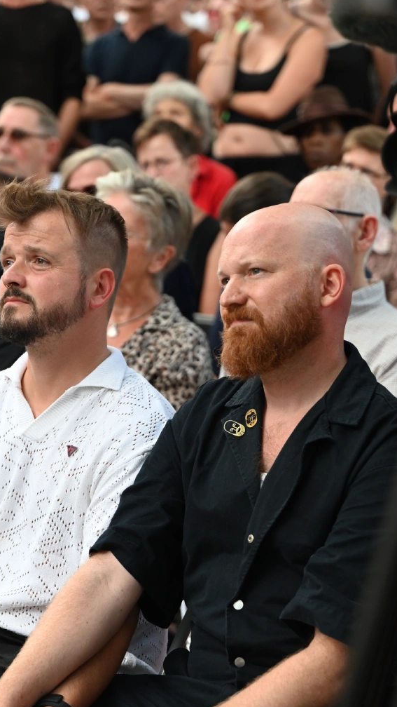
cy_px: 571
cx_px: 62
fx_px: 2377
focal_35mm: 127
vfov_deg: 16.8
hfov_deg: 9.5
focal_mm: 74
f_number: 2.8
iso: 400
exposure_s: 1/200
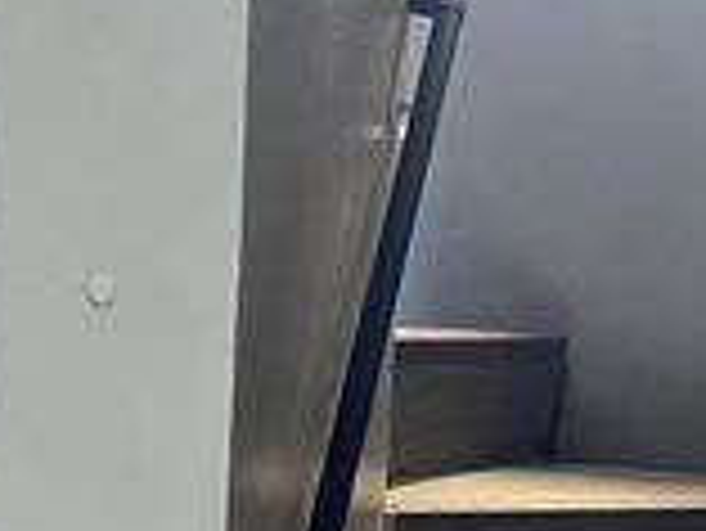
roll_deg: -2.4
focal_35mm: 106
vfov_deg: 13.8
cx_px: 225
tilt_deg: -7.9
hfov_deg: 18.5
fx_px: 2164
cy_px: 518
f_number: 1.8
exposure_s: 1/45
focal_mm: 4.25
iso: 500
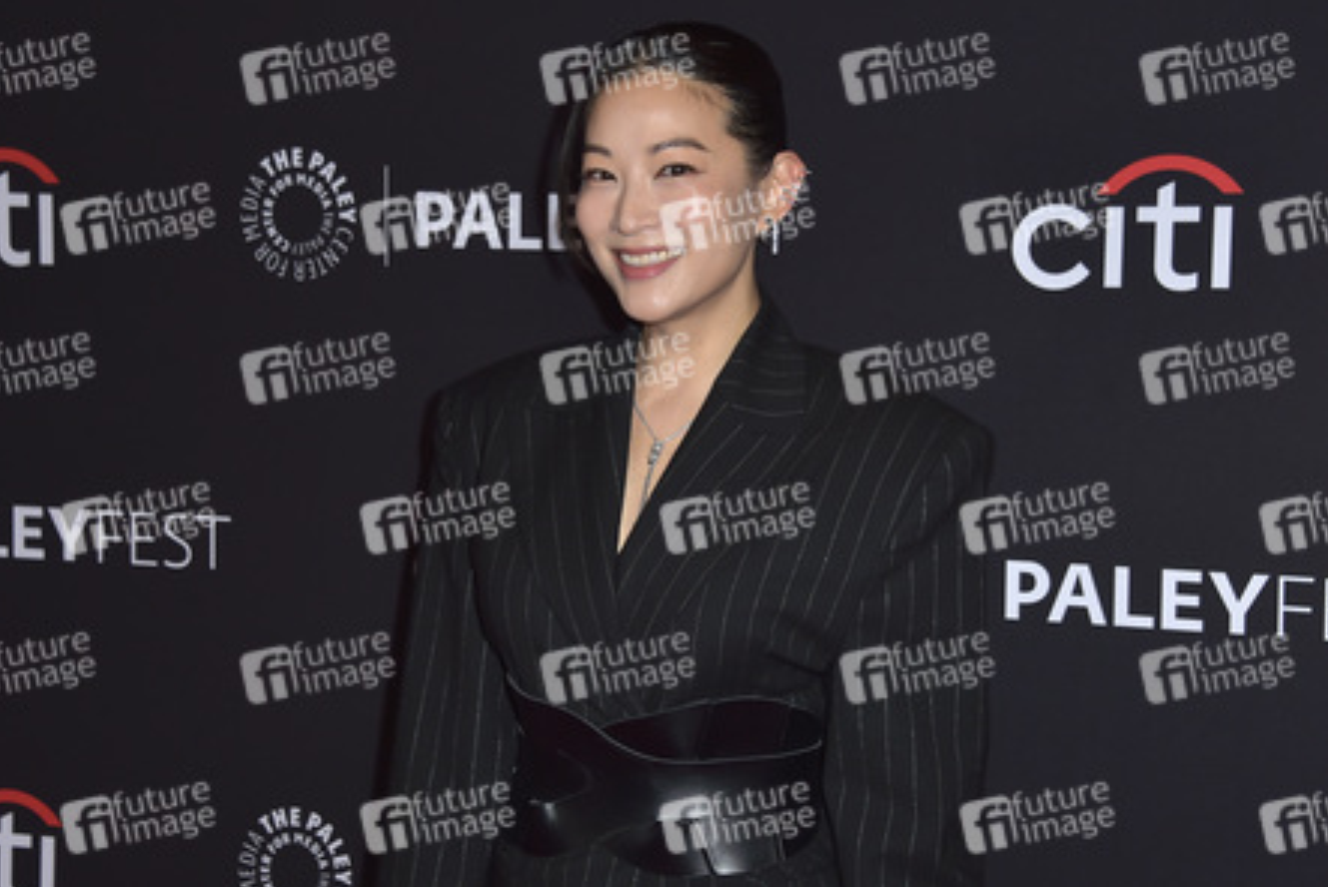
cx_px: 657
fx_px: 2547
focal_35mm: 69
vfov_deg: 19.8
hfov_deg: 29.2
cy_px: 444
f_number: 6.3
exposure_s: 1/200
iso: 320
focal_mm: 68
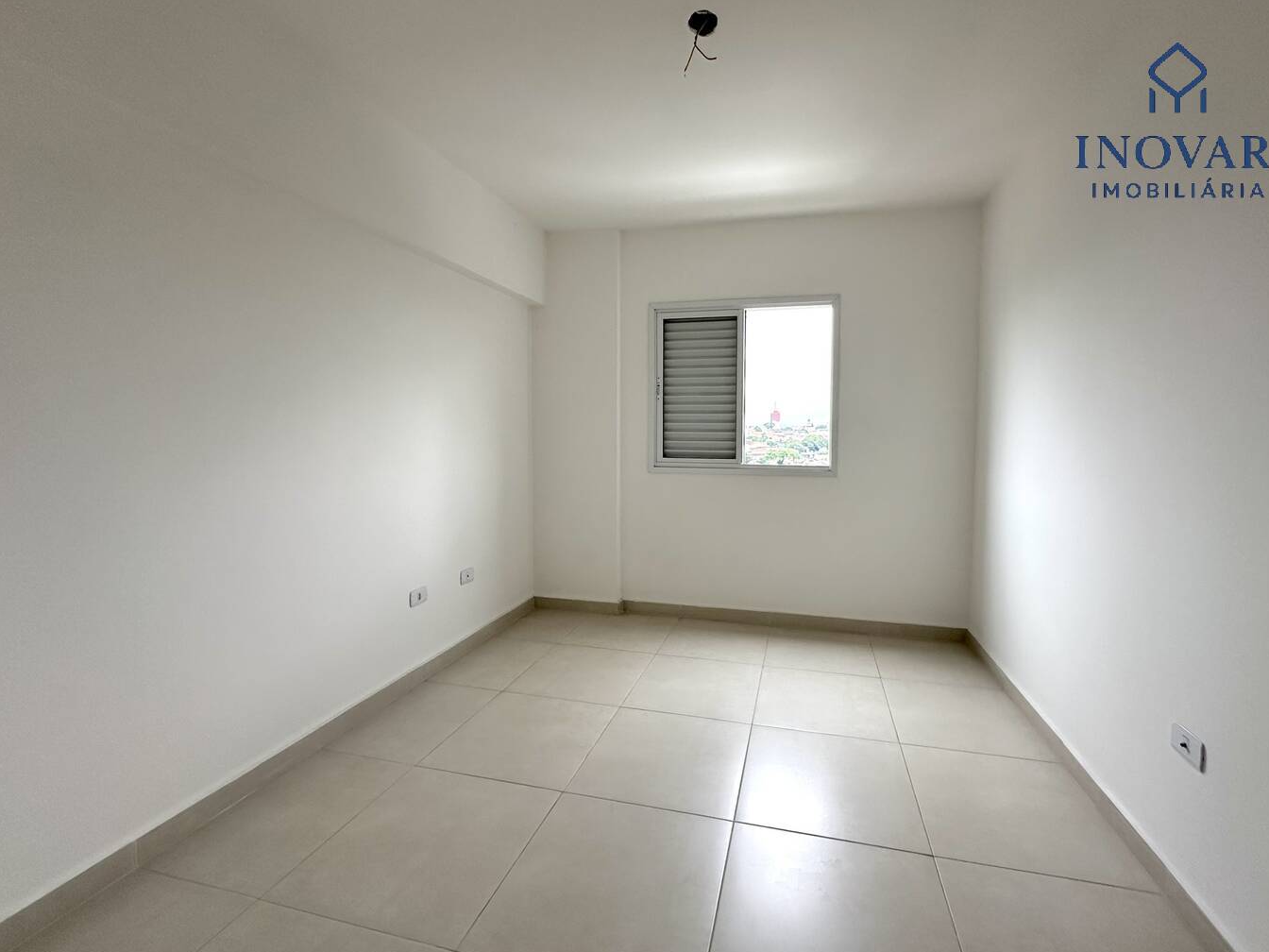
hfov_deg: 98.0
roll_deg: -1.5
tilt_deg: -4.2
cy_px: 456
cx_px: 678
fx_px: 550
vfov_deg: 81.7
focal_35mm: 15
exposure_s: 1/99
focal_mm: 2.22
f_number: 2.2
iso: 100
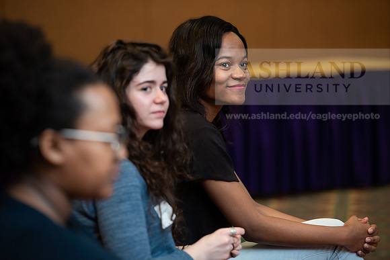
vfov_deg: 7.9
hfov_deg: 11.7
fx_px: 1896
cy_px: 130
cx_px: 195
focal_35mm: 175
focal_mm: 175
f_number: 3.5
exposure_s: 1/200
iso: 1600
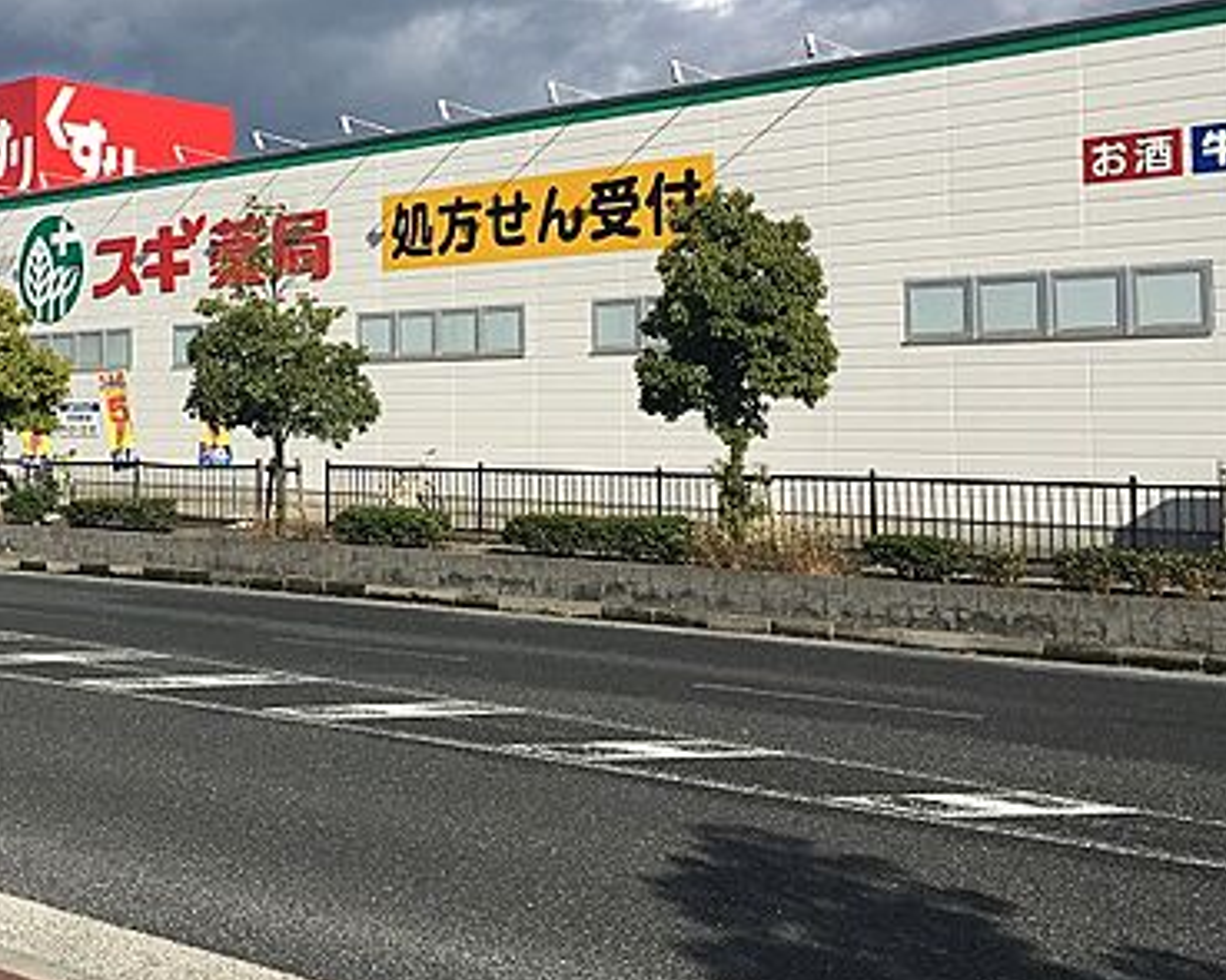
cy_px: 311
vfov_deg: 32.4
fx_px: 1669
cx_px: 322
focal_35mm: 46
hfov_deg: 39.4
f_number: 2.2
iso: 25
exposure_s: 1/2262
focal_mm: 4.15
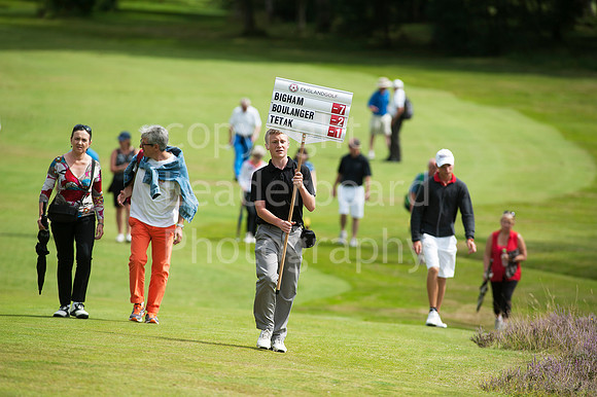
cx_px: 298
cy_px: 198
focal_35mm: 300
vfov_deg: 4.6
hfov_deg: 6.9
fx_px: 4972
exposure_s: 1/5000
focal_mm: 300
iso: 400
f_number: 5.6
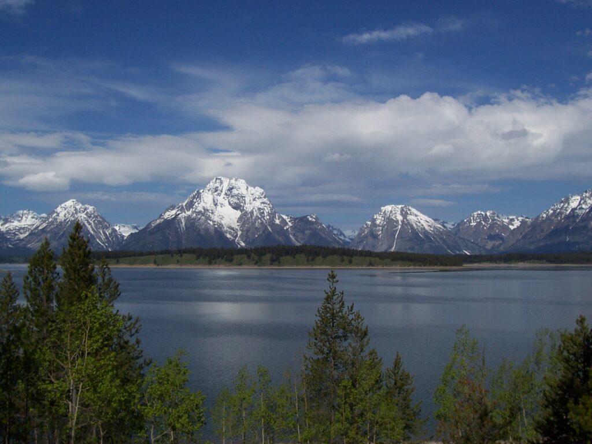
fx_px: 718
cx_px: 296
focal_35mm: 42
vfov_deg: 34.3
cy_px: 222
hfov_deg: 44.8
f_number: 5.6
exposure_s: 1/1000
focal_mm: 7
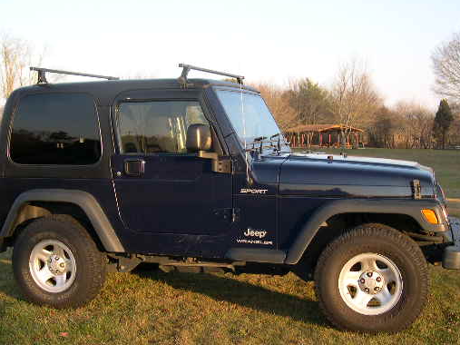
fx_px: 638
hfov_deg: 39.7
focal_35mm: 48
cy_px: 185
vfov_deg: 30.2
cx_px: 217
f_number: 2.8
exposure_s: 1/280
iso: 100
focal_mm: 8
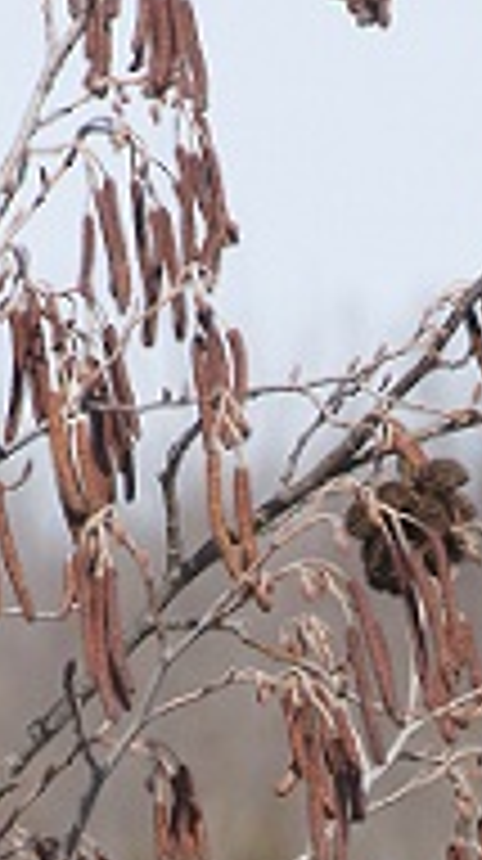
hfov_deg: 1.4
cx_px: 450
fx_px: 19601
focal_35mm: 860
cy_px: 874
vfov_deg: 2.5
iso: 400
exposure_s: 1/640
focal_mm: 200
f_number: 13
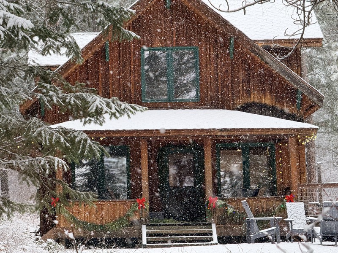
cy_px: 126
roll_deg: +1.3
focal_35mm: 120
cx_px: 169
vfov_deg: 12.3
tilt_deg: +6.7
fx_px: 1172
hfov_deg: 16.4
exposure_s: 1/99
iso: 100
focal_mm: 15.66
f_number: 2.8
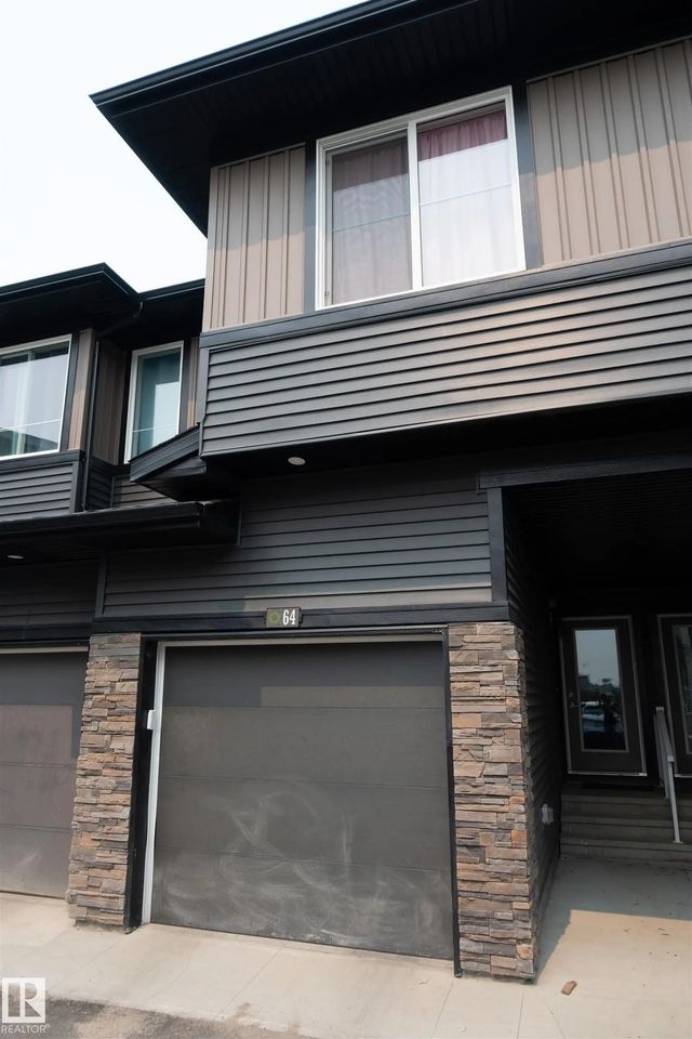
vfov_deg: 73.7
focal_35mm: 24
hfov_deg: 53.1
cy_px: 520
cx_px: 346
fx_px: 692
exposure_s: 1/250
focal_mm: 16
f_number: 5.6
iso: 100
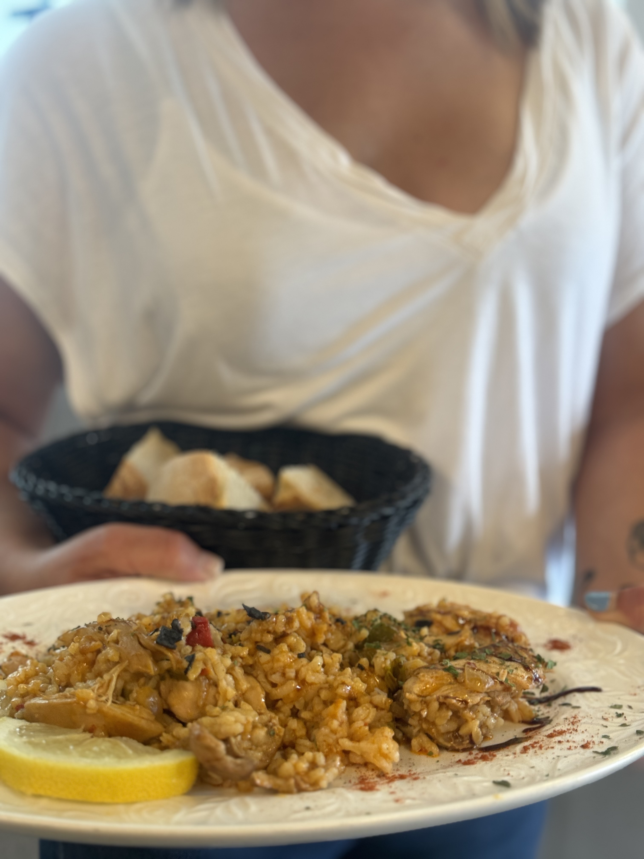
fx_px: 1191
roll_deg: +1.0
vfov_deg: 39.7
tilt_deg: -18.5
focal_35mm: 48
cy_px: 430
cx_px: 322
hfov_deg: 30.3
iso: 100
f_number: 1.78
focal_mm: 6.76
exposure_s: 1/50
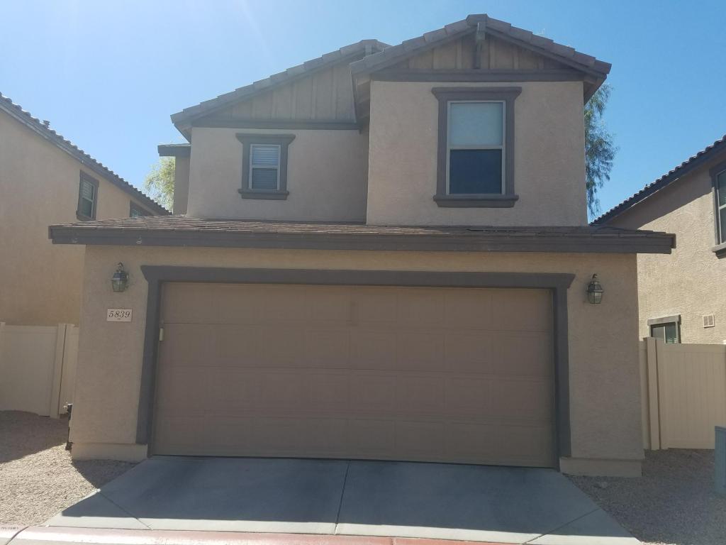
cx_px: 363
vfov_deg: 53.1
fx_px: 545
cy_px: 272
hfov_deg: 67.3
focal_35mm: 26
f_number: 1.7
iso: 50
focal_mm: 4.2
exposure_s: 1/1876
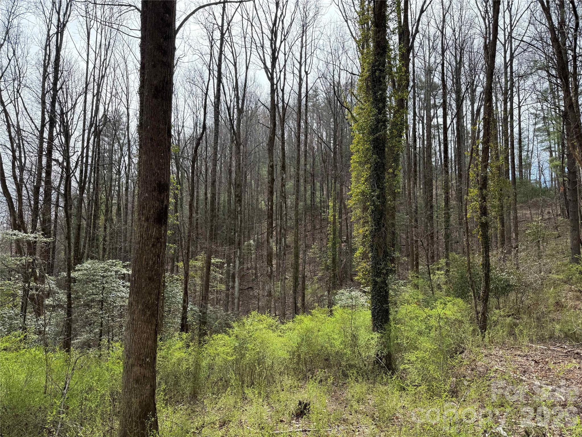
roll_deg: -0.9
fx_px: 404
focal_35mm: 24
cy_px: 218
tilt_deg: +5.3
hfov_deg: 71.6
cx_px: 291
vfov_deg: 56.8
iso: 80
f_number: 1.78
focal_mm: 6.76
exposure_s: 1/1094
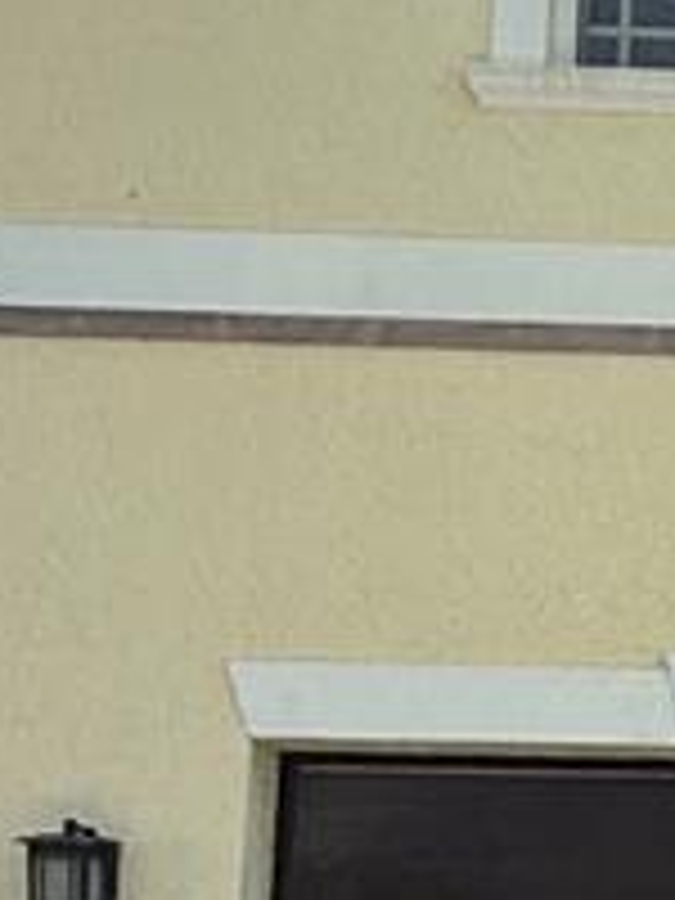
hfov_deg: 14.9
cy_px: 954
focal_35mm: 84
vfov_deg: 22.2
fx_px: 2184
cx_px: 1274
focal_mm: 2.22
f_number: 2.2
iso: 50
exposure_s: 1/455
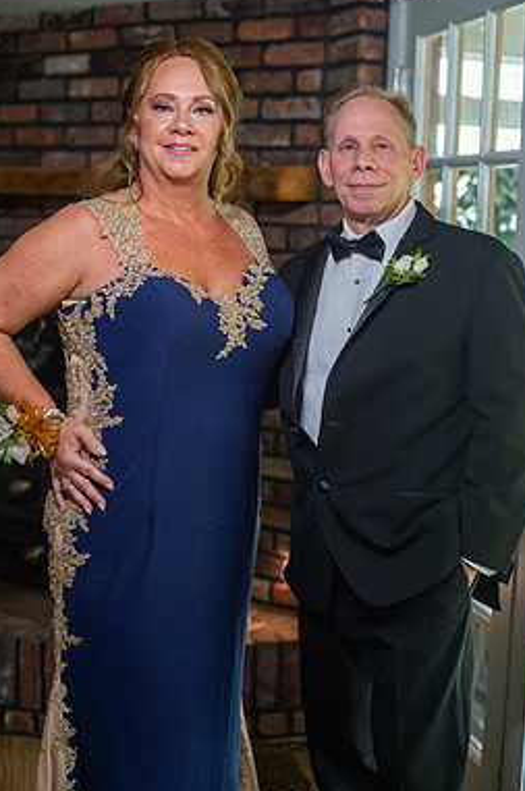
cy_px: 403
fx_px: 1294
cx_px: 269
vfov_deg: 34.0
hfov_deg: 22.9
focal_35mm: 59
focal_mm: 50
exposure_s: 1/400
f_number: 2.5
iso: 1000
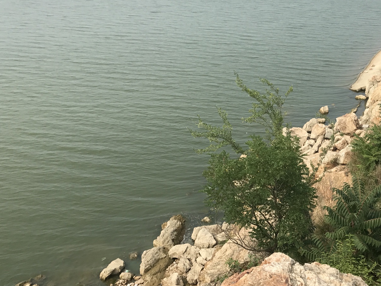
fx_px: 517
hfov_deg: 39.2
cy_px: 155
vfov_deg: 30.9
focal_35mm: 47
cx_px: 293
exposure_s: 1/1808
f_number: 1.8
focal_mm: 3.99
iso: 20
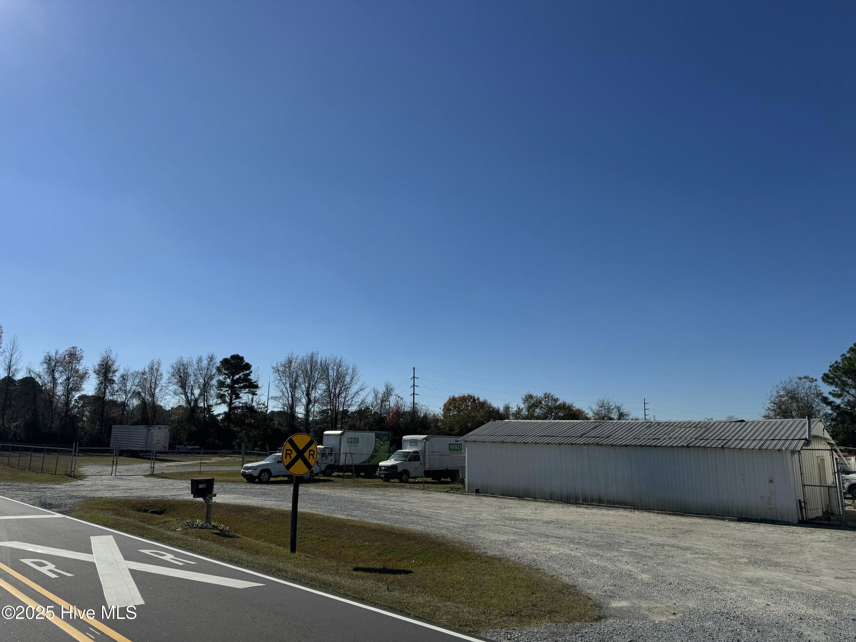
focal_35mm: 24
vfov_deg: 56.8
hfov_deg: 71.6
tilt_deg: +10.5
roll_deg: -2.2
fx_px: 593
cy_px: 321
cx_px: 428
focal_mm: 6.76
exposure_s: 1/10417
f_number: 1.78
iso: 80
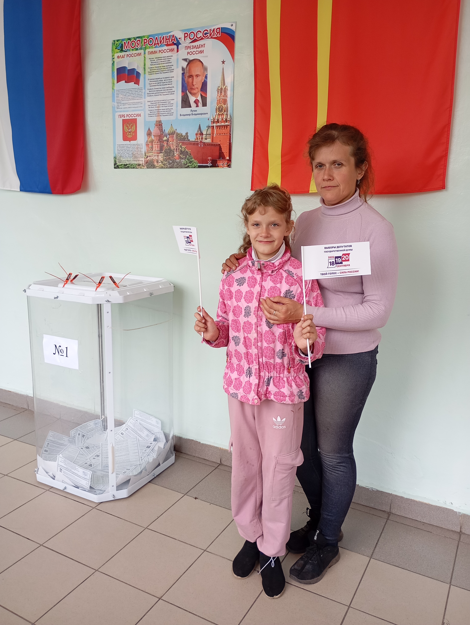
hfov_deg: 49.9
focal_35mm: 28
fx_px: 506
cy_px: 312
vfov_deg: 63.4
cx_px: 235
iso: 281
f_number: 1.8
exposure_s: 1/50
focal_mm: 4.27
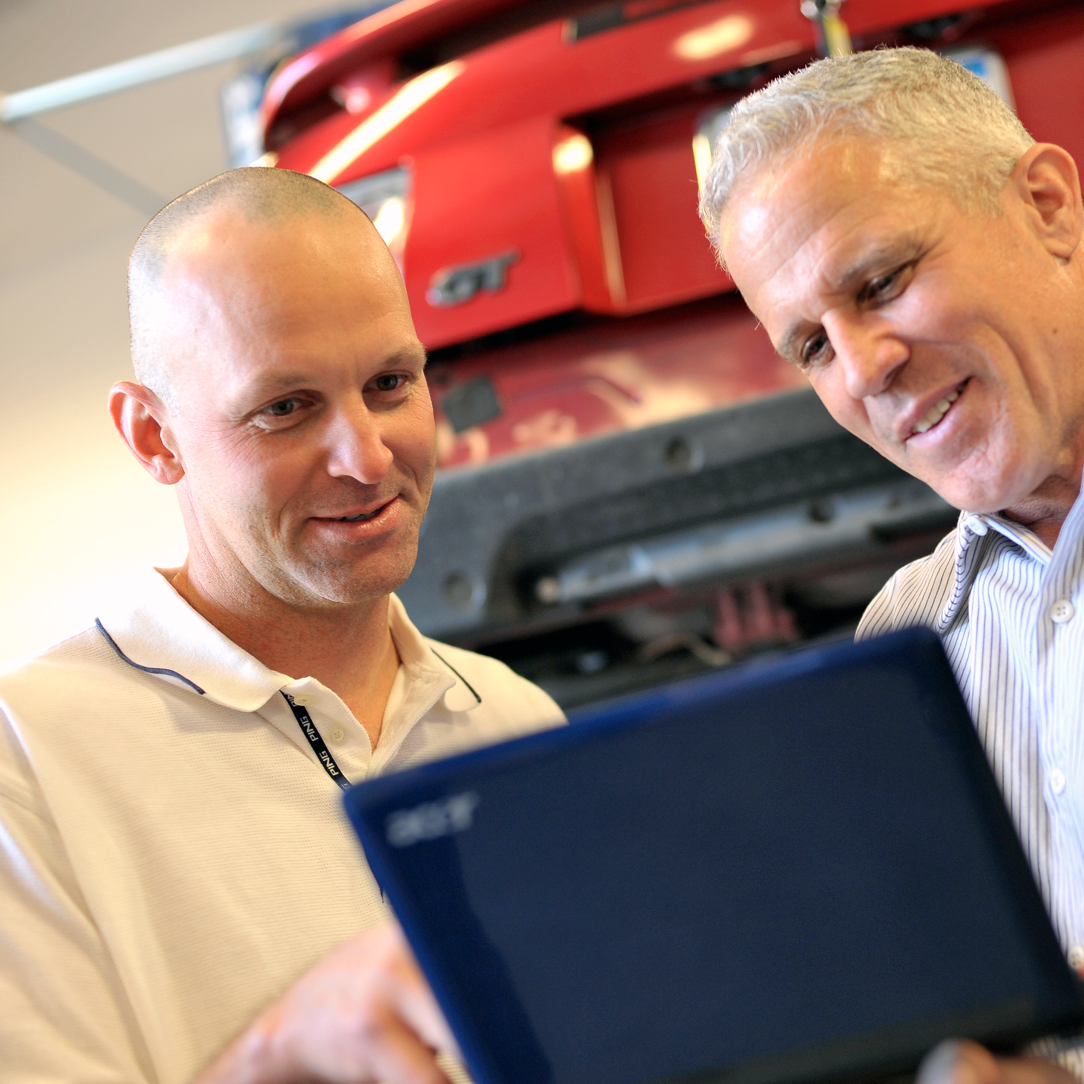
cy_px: 542
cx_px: 782
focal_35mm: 64
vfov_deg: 26.9
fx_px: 2267
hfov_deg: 26.6
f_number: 2.5
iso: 560
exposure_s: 1/125
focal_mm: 50
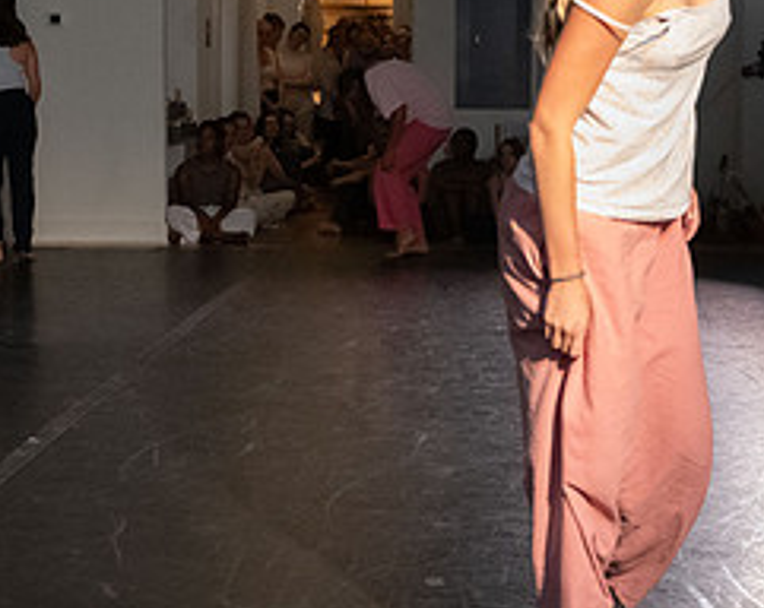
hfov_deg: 22.0
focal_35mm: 86
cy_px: 233
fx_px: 1941
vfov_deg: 17.8
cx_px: 602
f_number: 4
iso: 6400
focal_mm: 38
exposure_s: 1/400
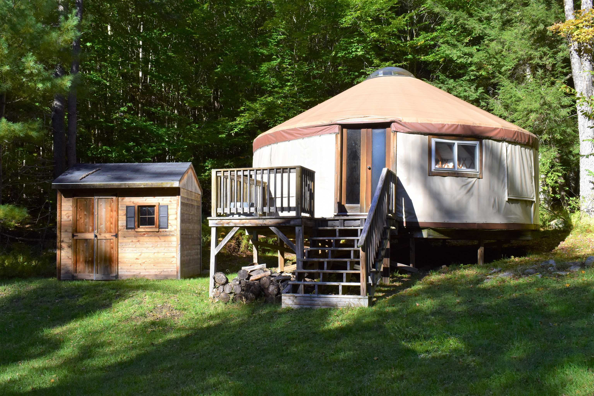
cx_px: 297
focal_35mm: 39
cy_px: 198
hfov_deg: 49.6
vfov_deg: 34.2
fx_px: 643
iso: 400
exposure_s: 1/400
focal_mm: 26
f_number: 11
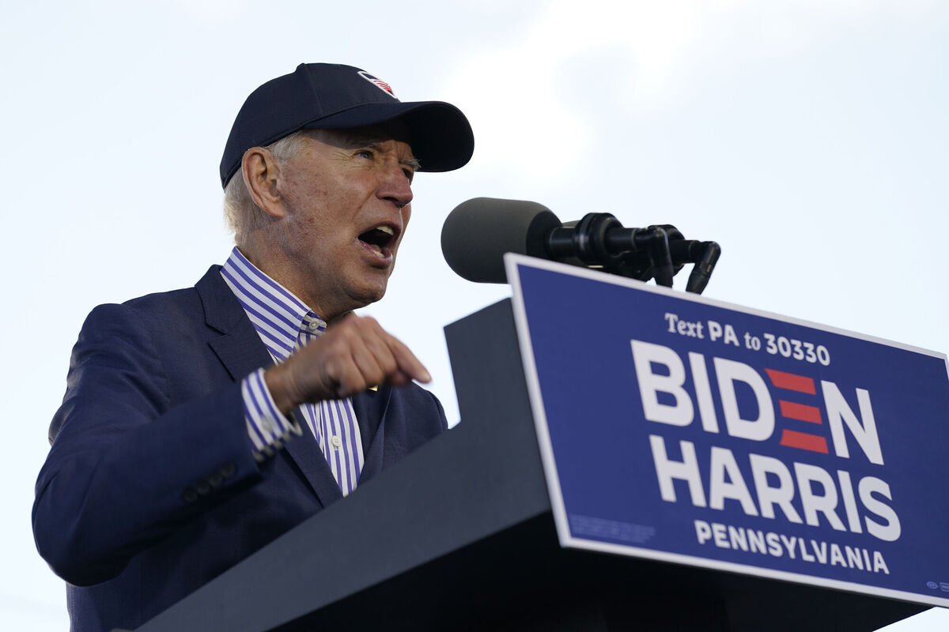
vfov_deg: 8.1
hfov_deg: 12.1
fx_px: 4481
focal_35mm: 170
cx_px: 474
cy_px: 316
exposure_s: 1/250
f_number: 4.5
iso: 160
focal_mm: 170
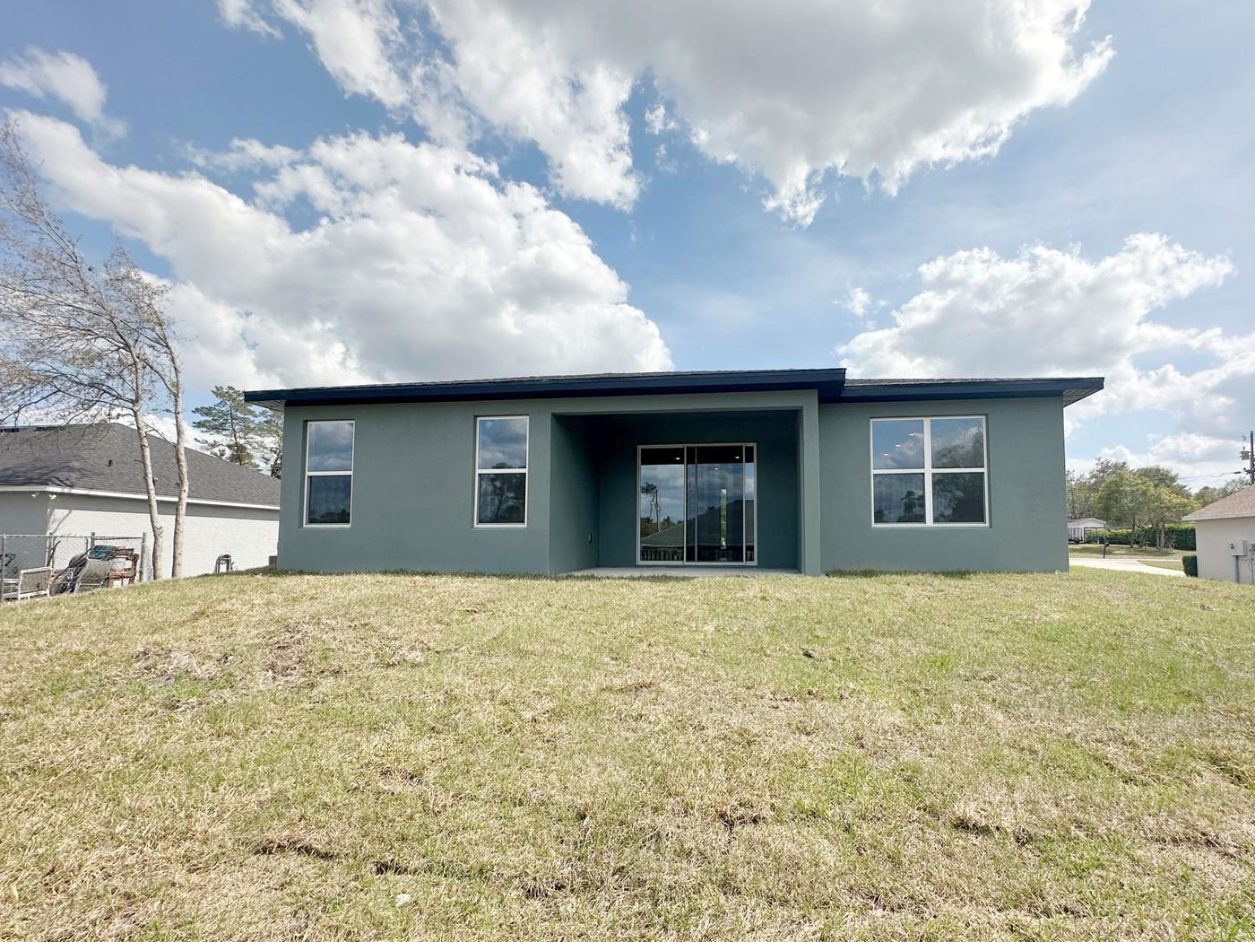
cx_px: 695
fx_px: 580
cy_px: 510
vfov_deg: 77.9
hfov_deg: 94.1
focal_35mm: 16
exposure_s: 1/2092
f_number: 2.2
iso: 50
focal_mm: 2.22
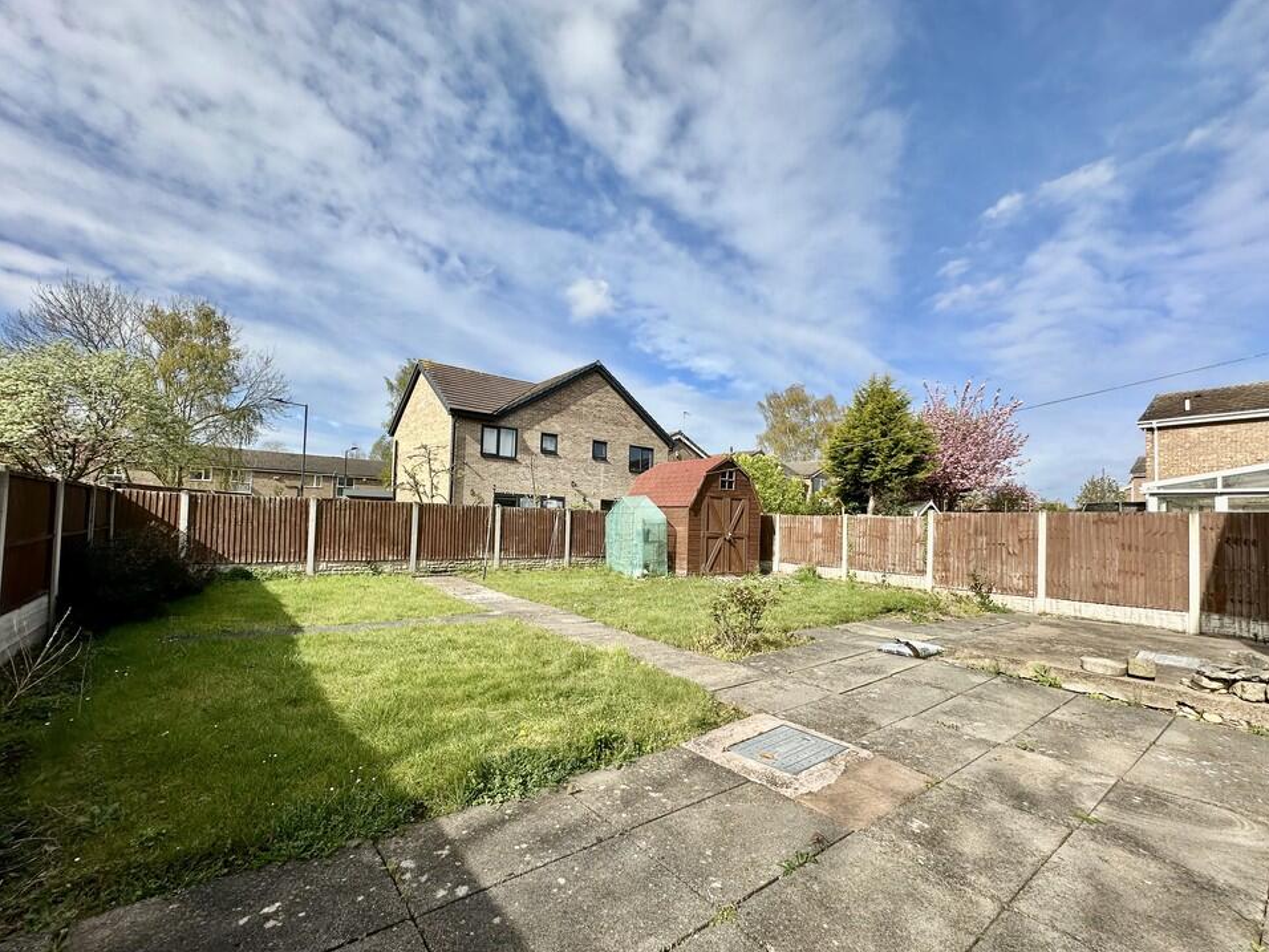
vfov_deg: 81.6
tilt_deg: +1.6
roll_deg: -2.1
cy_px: 507
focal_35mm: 15
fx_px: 550
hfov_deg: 98.2
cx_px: 636
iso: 50
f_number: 2.2
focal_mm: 2.22
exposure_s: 1/1949
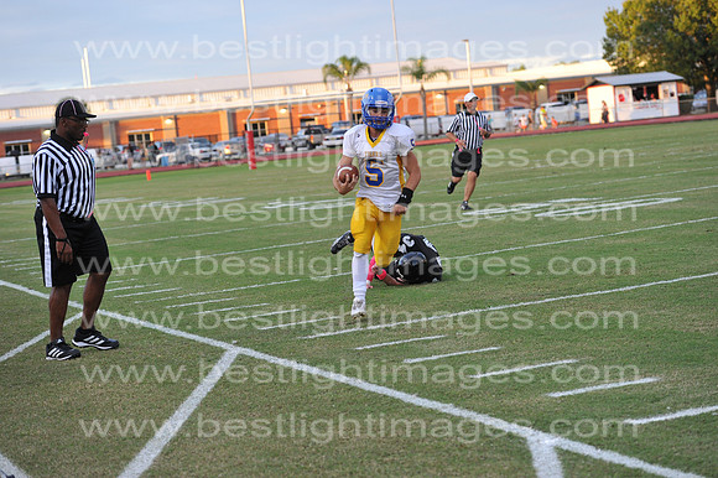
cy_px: 239
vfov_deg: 15.2
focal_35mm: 90
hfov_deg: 22.6
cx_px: 359
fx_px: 1794
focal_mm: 90
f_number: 3.5
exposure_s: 1/640
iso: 1250
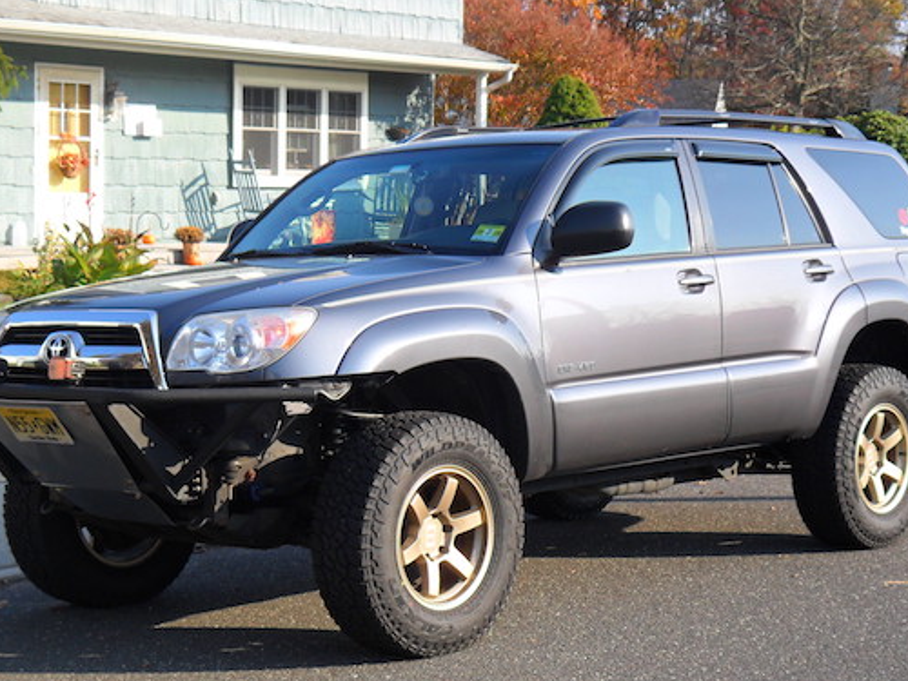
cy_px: 390
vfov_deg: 18.9
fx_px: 2046
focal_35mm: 78
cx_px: 474
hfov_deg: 25.0
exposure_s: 1/250
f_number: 4.2
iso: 80
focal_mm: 11.7
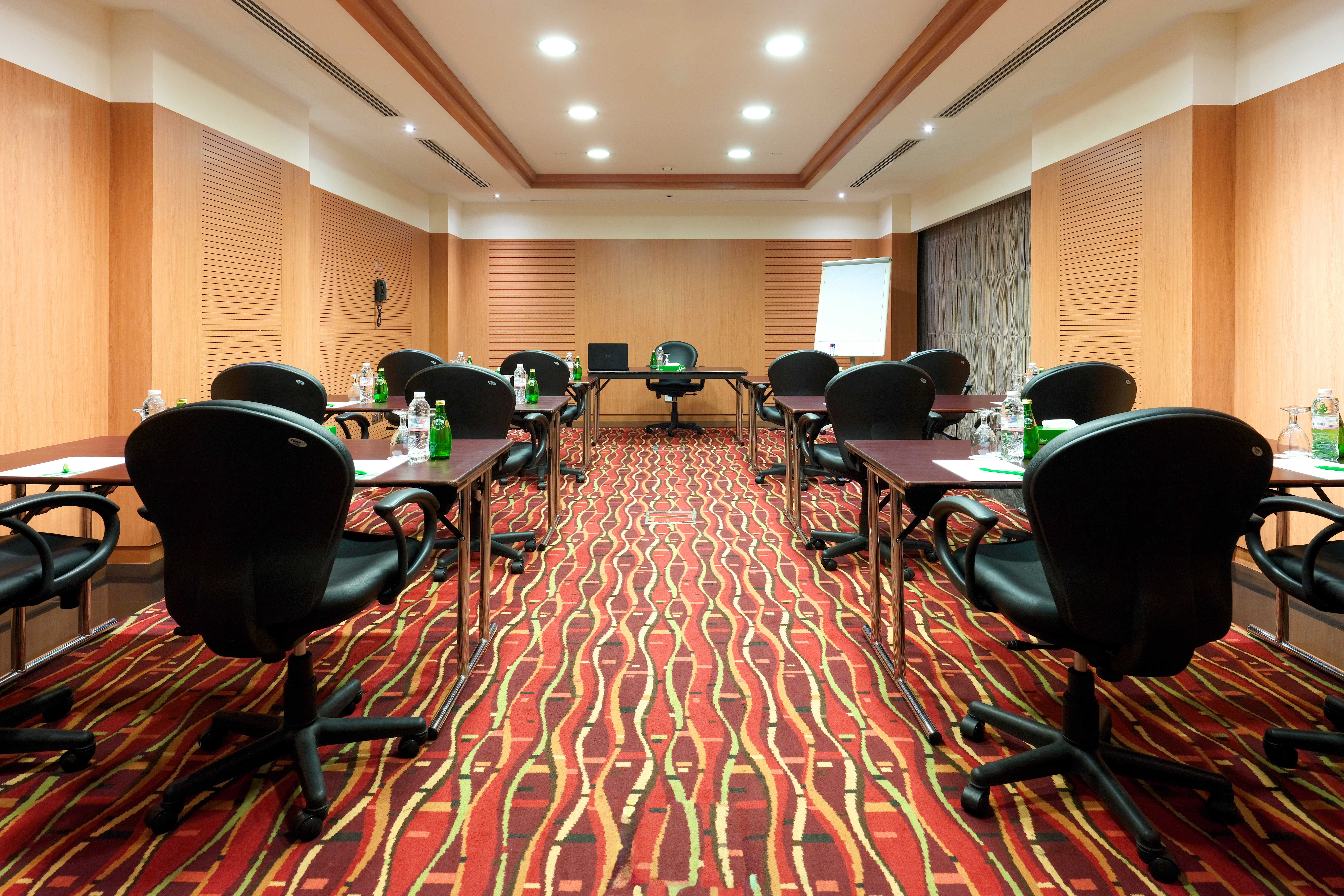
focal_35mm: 19
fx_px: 709
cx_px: 668
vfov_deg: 64.3
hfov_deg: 86.9
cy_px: 388
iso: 400
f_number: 11
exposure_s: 1/2
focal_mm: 23
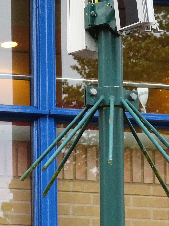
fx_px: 2572
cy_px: 49
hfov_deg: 3.8
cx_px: 121
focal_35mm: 395
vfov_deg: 5.0
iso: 400
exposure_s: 1/200
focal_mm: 33.17
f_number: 6.3
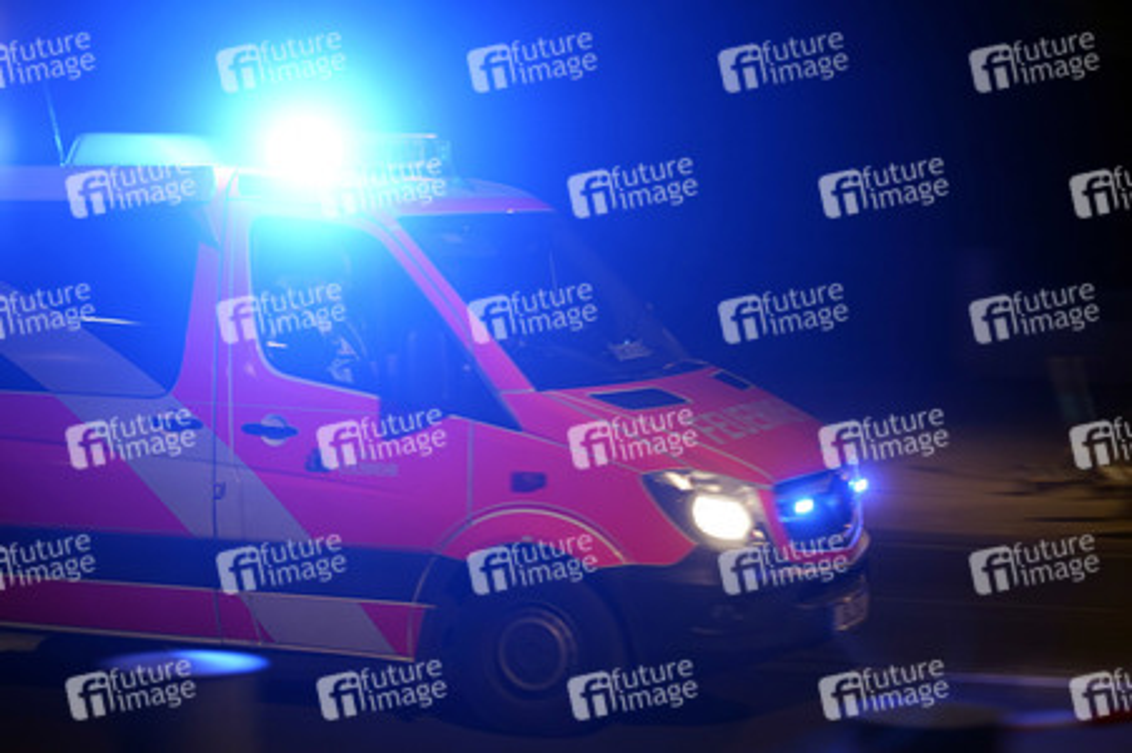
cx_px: 566
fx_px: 2671
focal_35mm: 85
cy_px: 376
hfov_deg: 23.9
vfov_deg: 16.0
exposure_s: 1/60
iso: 1600
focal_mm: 85
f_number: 2.8
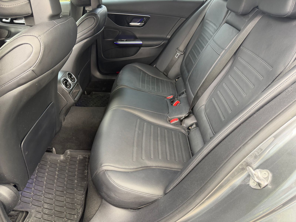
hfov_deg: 71.6
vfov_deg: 56.8
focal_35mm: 24
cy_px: 111
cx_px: 148
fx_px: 205
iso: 200
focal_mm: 6.76
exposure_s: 1/109
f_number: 1.78
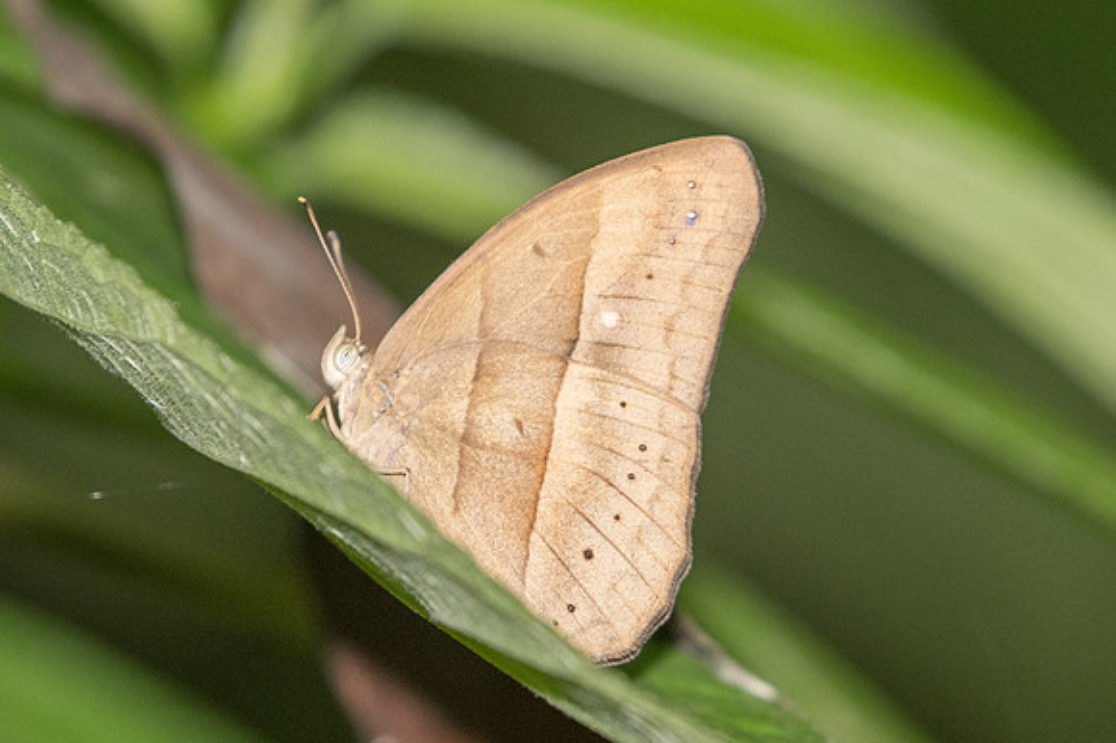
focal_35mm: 817
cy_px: 365
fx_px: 25297
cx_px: 558
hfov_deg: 2.5
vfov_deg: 1.7
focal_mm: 400
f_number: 6.3
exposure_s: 1/250
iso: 1250
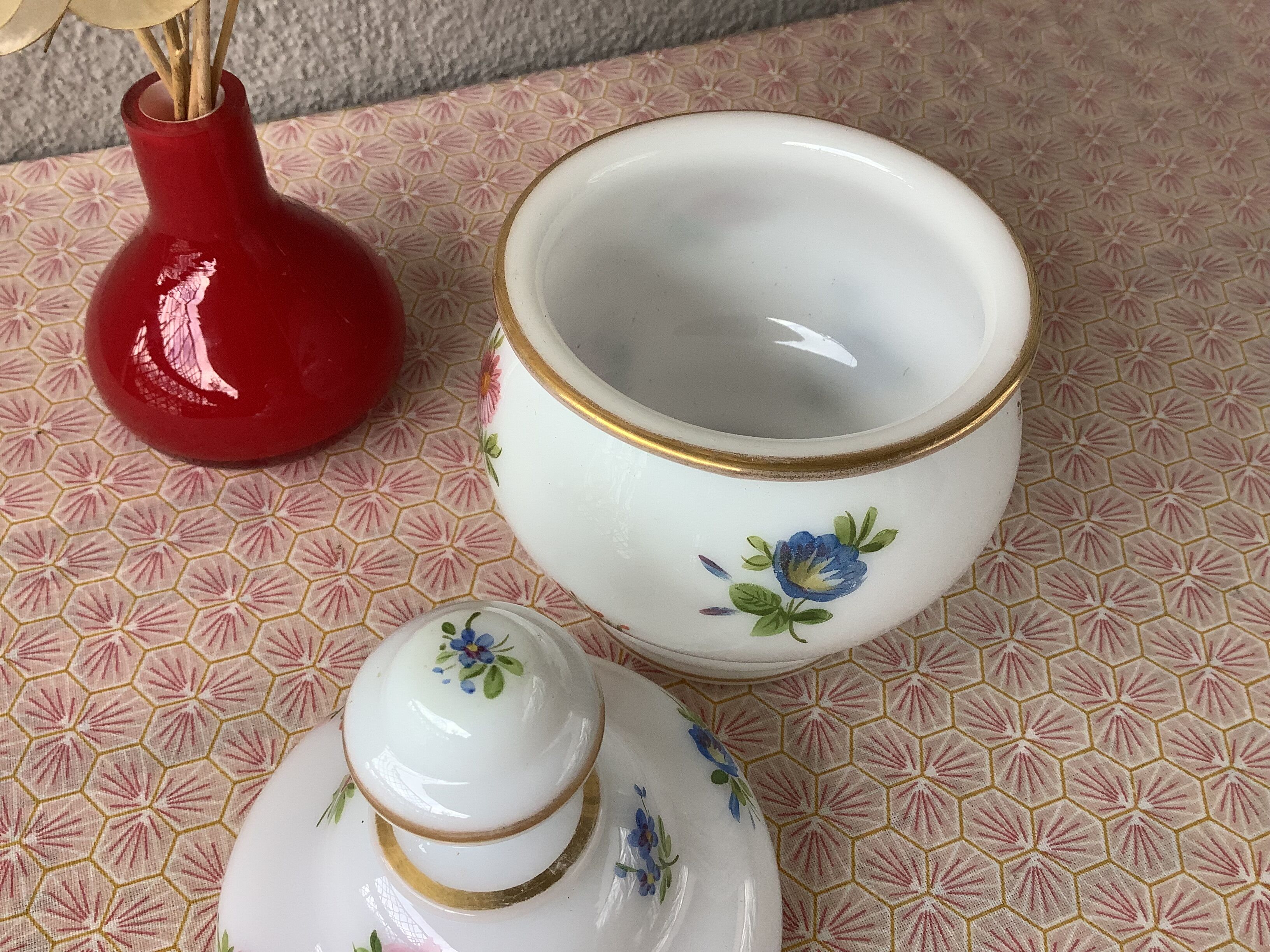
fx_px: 1137
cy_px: 476
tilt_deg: -48.1
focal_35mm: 31
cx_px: 635
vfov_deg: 45.4
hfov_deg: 58.4
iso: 32
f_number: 2.4
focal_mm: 3.3
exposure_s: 1/120
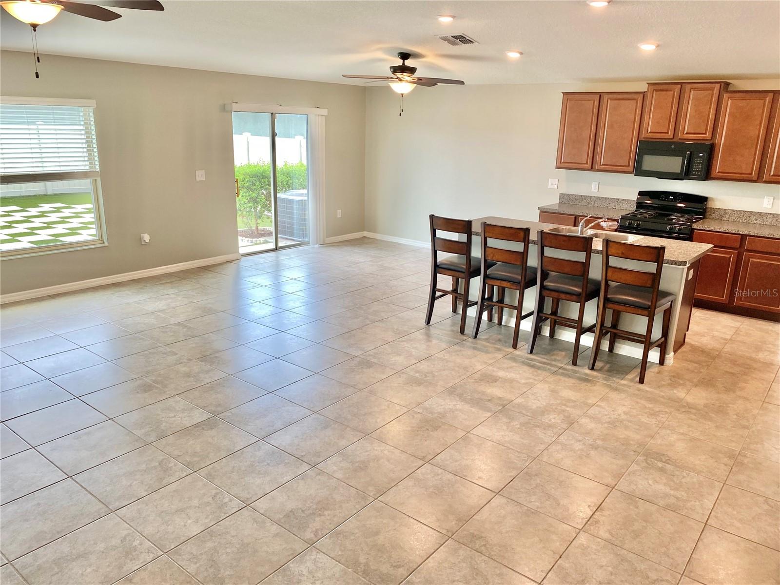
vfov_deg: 53.1
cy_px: 292
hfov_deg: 67.3
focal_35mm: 26
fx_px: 586
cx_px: 390
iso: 100
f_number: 1.8
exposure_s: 1/120
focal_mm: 4.25
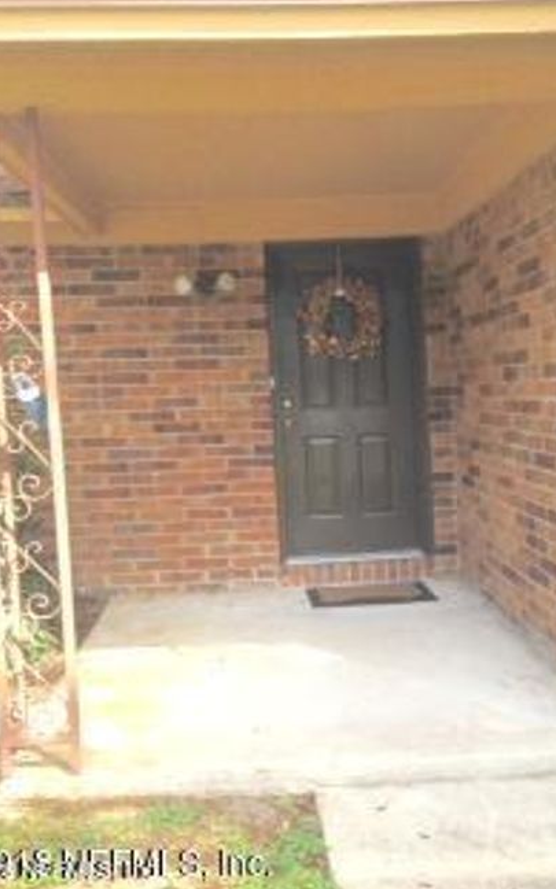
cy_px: 449
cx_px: 273
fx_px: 873
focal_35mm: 36
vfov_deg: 54.0
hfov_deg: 35.3
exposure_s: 1/516
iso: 50
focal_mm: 4.12
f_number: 2.4
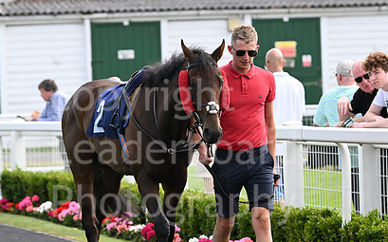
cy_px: 157
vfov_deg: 6.0
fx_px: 2293
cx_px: 176
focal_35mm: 217
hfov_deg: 9.7
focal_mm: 150
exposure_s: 1/1000
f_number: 4.5
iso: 400
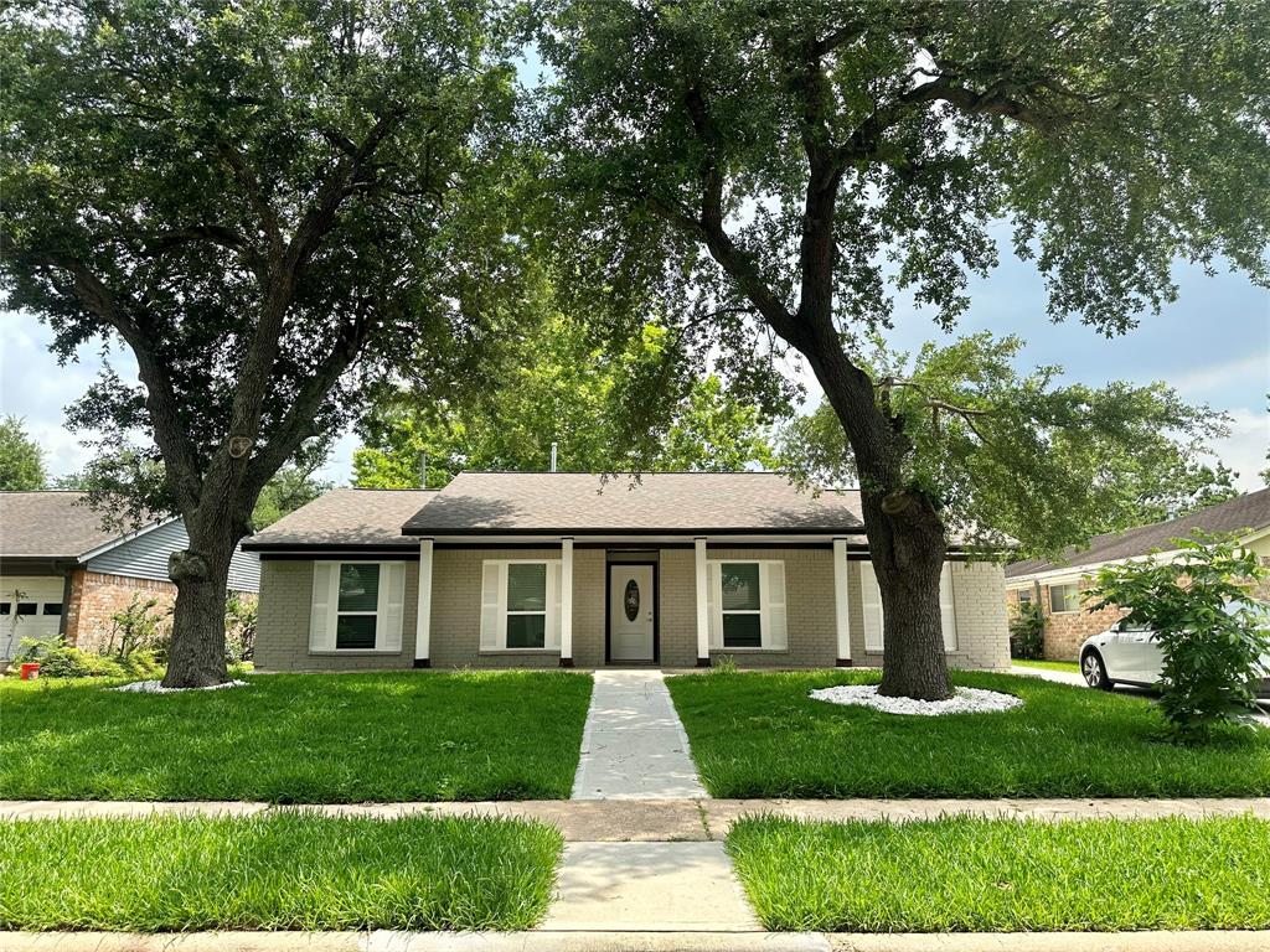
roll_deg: +0.1
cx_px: 635
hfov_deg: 71.6
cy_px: 476
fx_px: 881
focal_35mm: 24
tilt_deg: +9.8
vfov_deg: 56.8
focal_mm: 6.86
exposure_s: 1/1988
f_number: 1.78
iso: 80
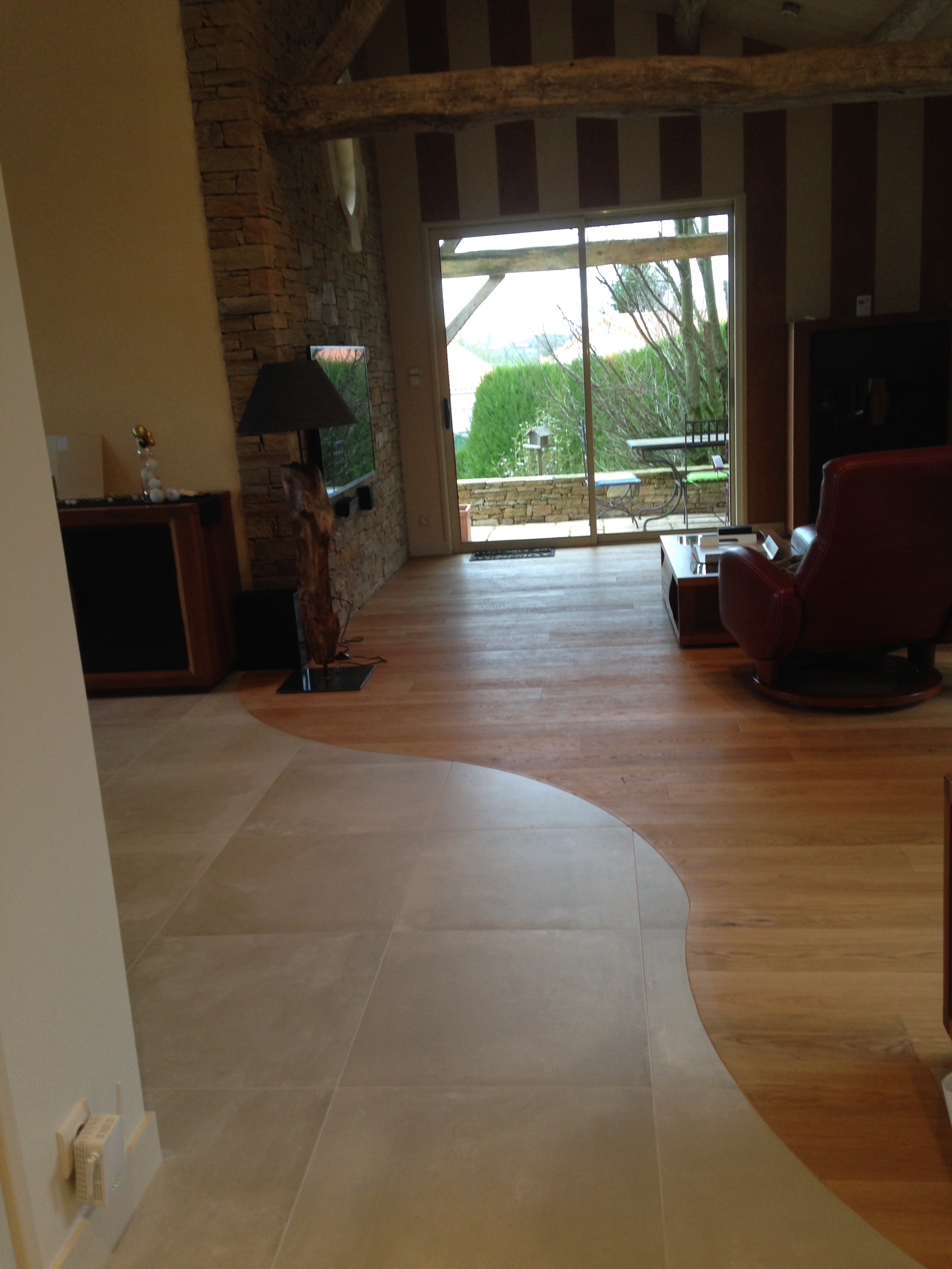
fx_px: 1210
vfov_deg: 55.4
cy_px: 634
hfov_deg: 42.9
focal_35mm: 33
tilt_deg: -13.8
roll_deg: +3.6
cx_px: 476
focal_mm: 4.12
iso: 80
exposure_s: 1/20
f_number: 2.4
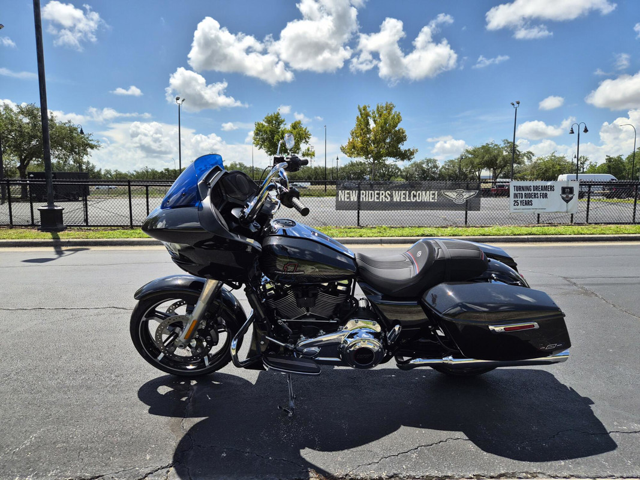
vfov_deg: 58.9
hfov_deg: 73.9
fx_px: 425
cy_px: 240
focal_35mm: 23
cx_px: 320
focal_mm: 5.4
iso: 80
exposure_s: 1/5936
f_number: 1.8
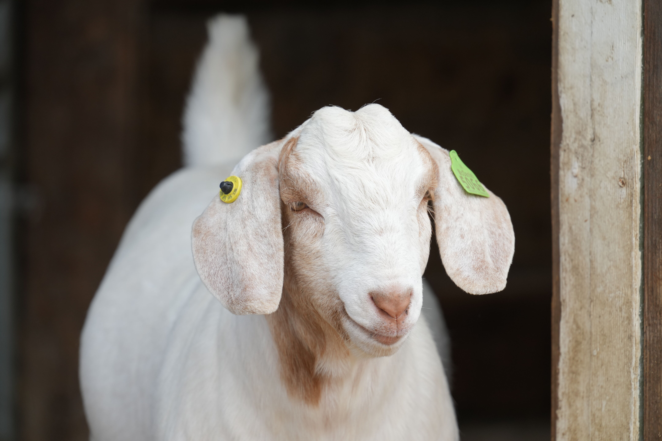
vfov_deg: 2.3
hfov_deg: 3.4
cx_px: 331
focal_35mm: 600
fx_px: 11032
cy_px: 220
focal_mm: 600
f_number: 5.6
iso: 500
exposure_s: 1/500
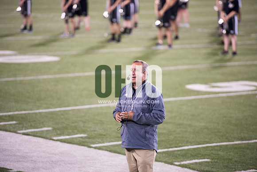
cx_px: 128
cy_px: 86
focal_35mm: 200
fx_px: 1428
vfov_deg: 6.9
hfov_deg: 10.3
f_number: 2.8
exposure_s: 1/320
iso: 1000
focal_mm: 200
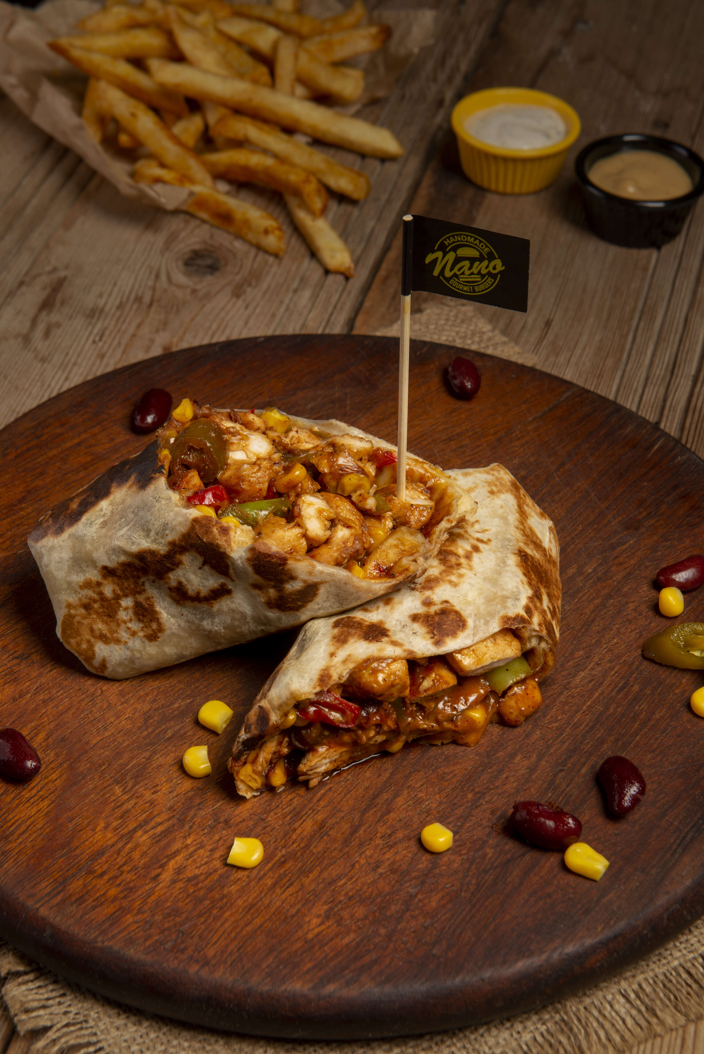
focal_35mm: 70
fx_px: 2052
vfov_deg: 28.8
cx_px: 352
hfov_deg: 19.5
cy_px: 527
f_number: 14
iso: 100
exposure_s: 1/125
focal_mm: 70
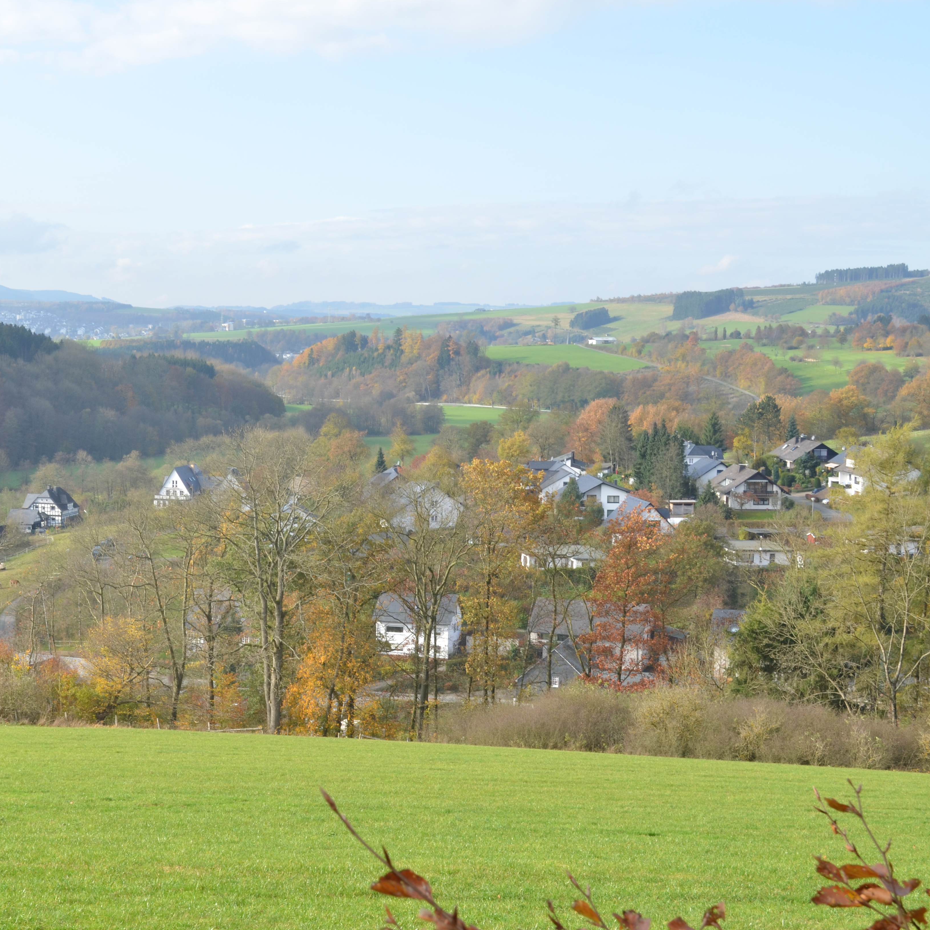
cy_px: 465
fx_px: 1763
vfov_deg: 29.6
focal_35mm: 58
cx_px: 274
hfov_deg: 29.2
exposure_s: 1/125
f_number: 10
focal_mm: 30
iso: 200
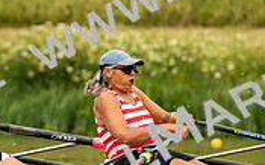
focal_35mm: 1185
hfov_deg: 1.8
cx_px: -80
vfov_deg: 1.1
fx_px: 8550
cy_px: 95
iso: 400
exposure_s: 1/2000
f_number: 6.3
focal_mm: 350
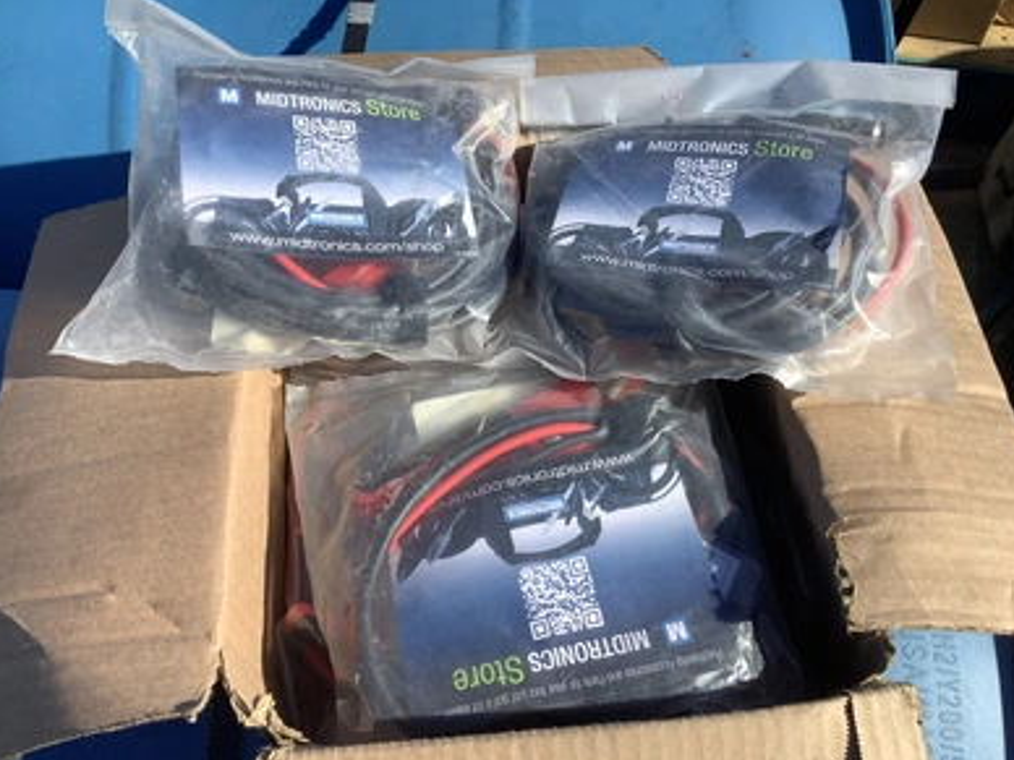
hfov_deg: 56.8
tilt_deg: -54.8
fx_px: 937
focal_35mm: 32
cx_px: 515
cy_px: 387
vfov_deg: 44.2
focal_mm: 3.3
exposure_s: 1/1456
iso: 25
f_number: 2.4
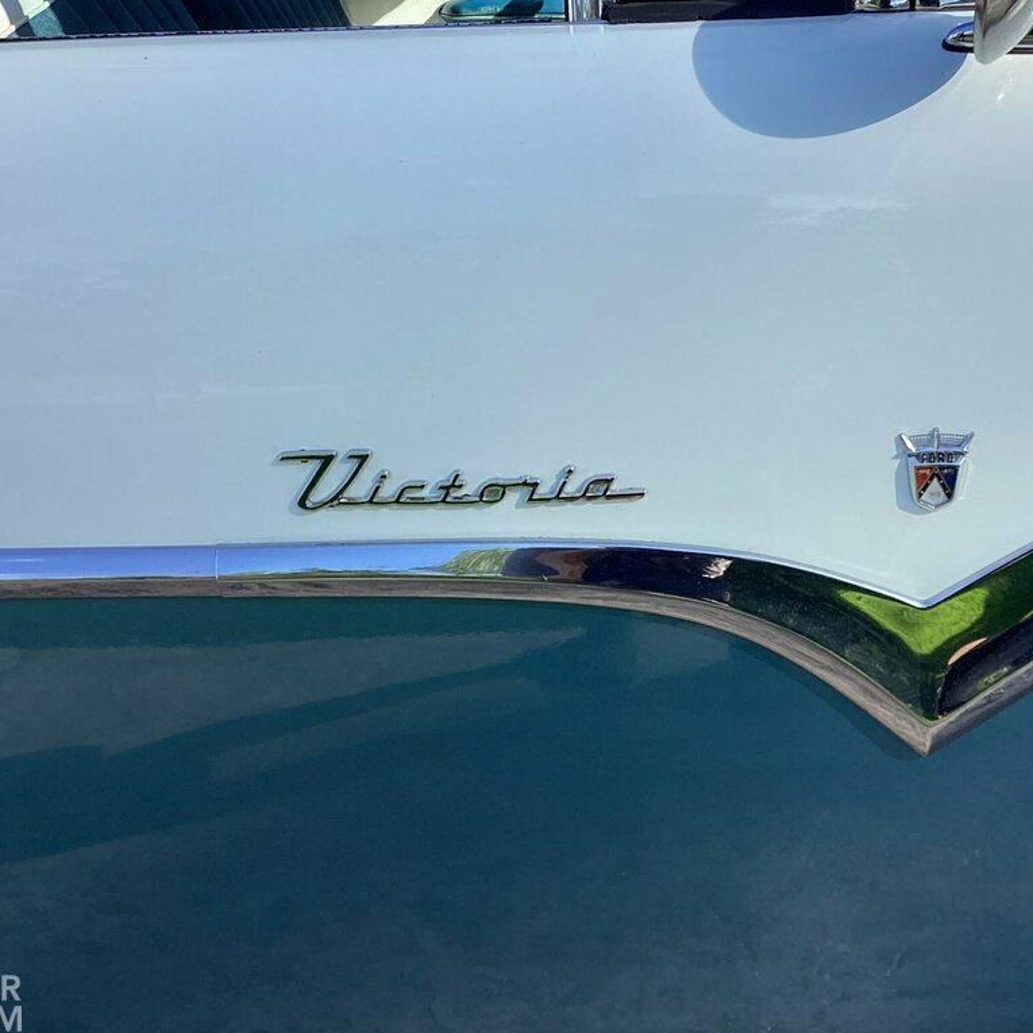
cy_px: 451
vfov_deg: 39.1
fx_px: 1452
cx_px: 616
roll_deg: -0.2
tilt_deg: -28.5
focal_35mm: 43
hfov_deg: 39.0
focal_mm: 3.3
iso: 25
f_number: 2.4
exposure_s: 1/702
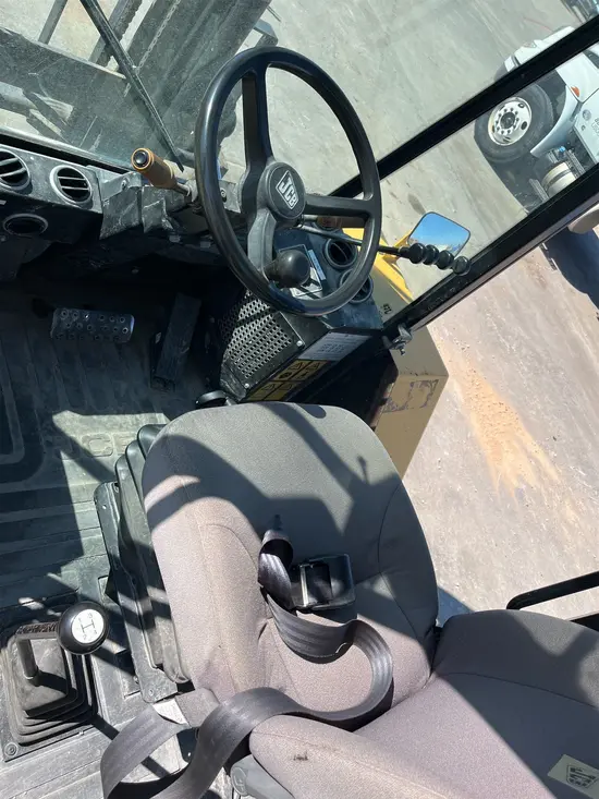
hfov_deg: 53.1
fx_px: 600
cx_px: 300
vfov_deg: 67.3
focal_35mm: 26
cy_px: 400
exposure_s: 1/2137
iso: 50
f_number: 1.6
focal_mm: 5.1
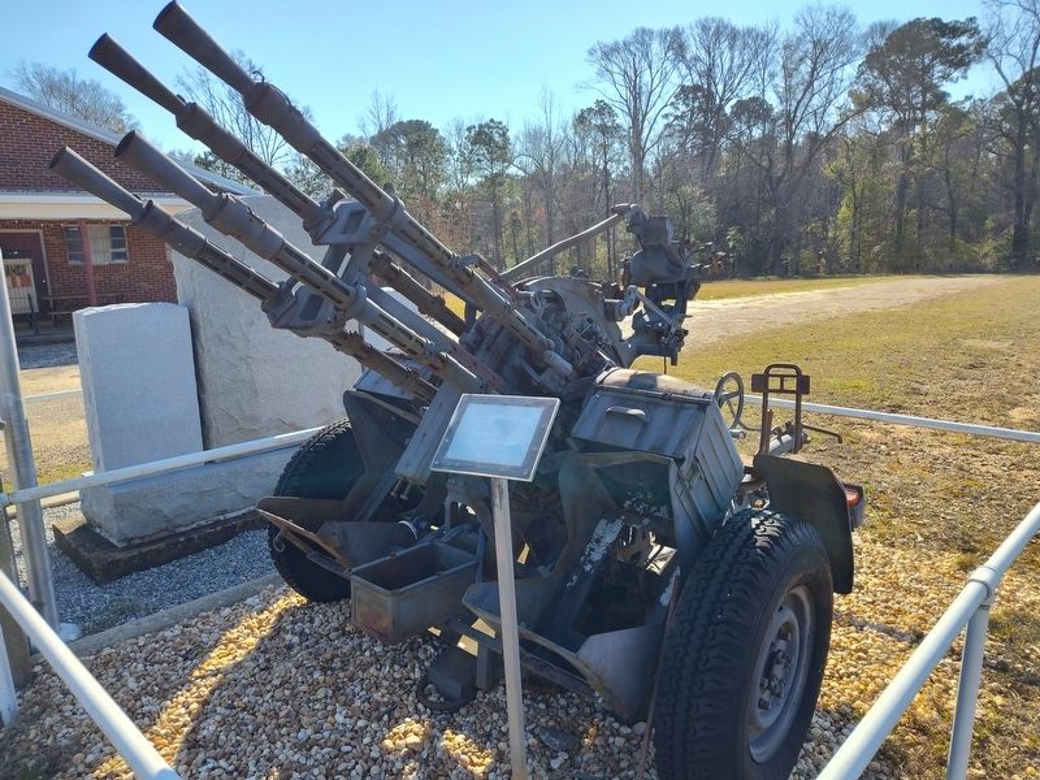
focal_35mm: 23
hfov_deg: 73.9
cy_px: 390
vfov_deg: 58.9
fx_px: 691
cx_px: 520
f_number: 1.8
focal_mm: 5.56
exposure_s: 1/1122
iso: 100
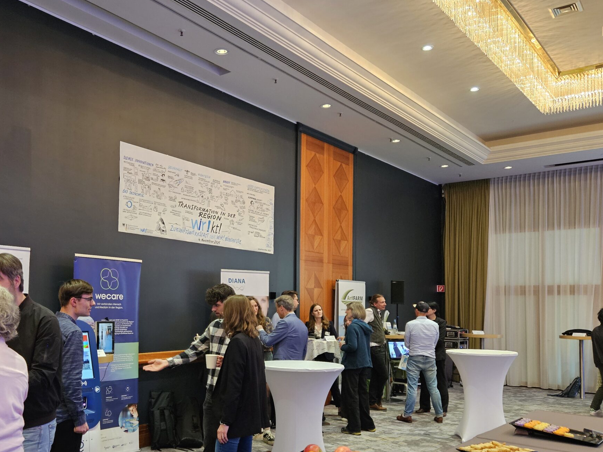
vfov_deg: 41.4
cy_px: 288
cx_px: 209
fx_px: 592
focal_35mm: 34
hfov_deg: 53.1
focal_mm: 5.4
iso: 640
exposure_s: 1/100
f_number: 1.8
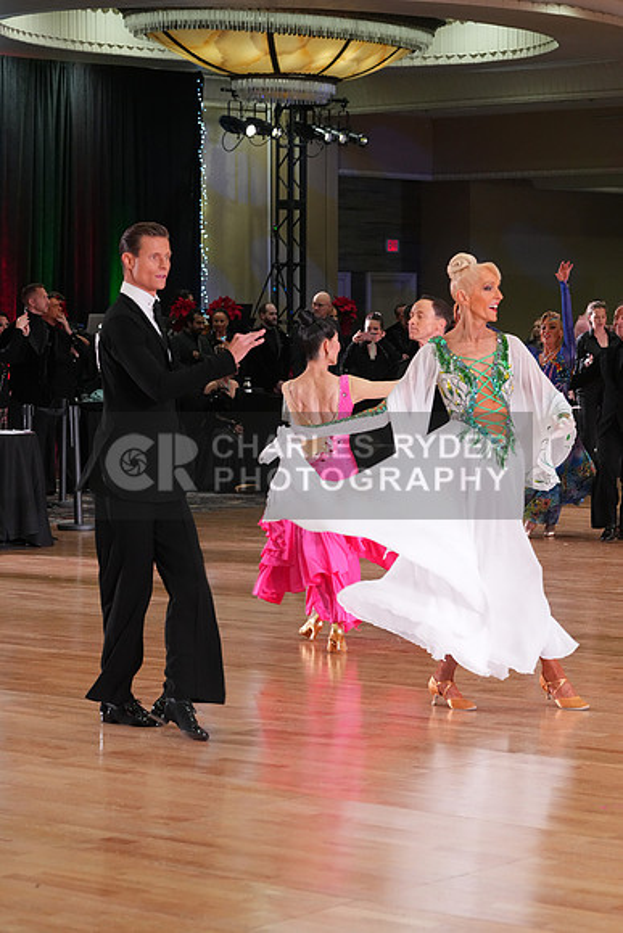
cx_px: 312
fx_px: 2516
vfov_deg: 21.0
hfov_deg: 14.1
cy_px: 466
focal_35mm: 97
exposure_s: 1/200
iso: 3200
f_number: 6.3
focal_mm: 97
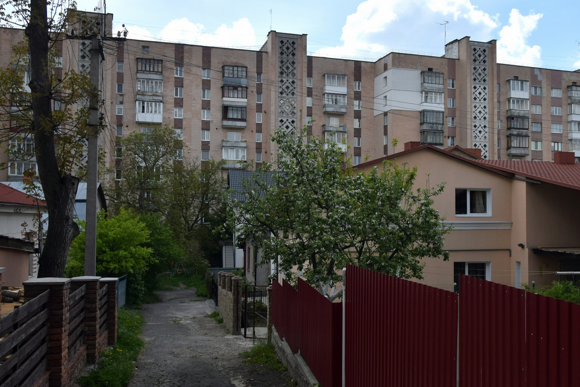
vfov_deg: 36.8
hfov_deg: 52.7
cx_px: 352
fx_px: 580
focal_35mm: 36
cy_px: 162
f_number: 5.6
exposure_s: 1/500
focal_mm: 18
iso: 100
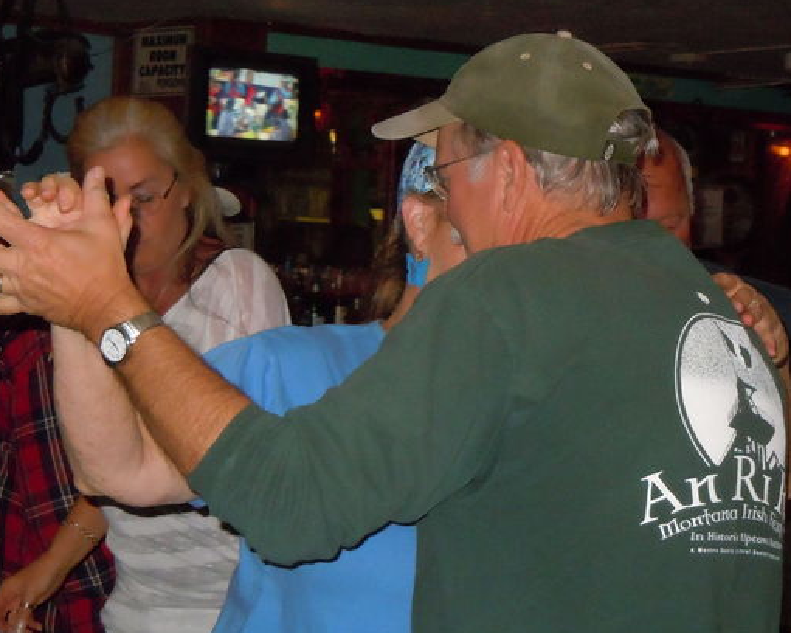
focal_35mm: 118
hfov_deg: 16.3
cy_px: 185
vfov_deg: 13.0
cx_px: 327
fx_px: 2762
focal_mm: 13.9
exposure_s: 1/40
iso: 800
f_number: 4.3
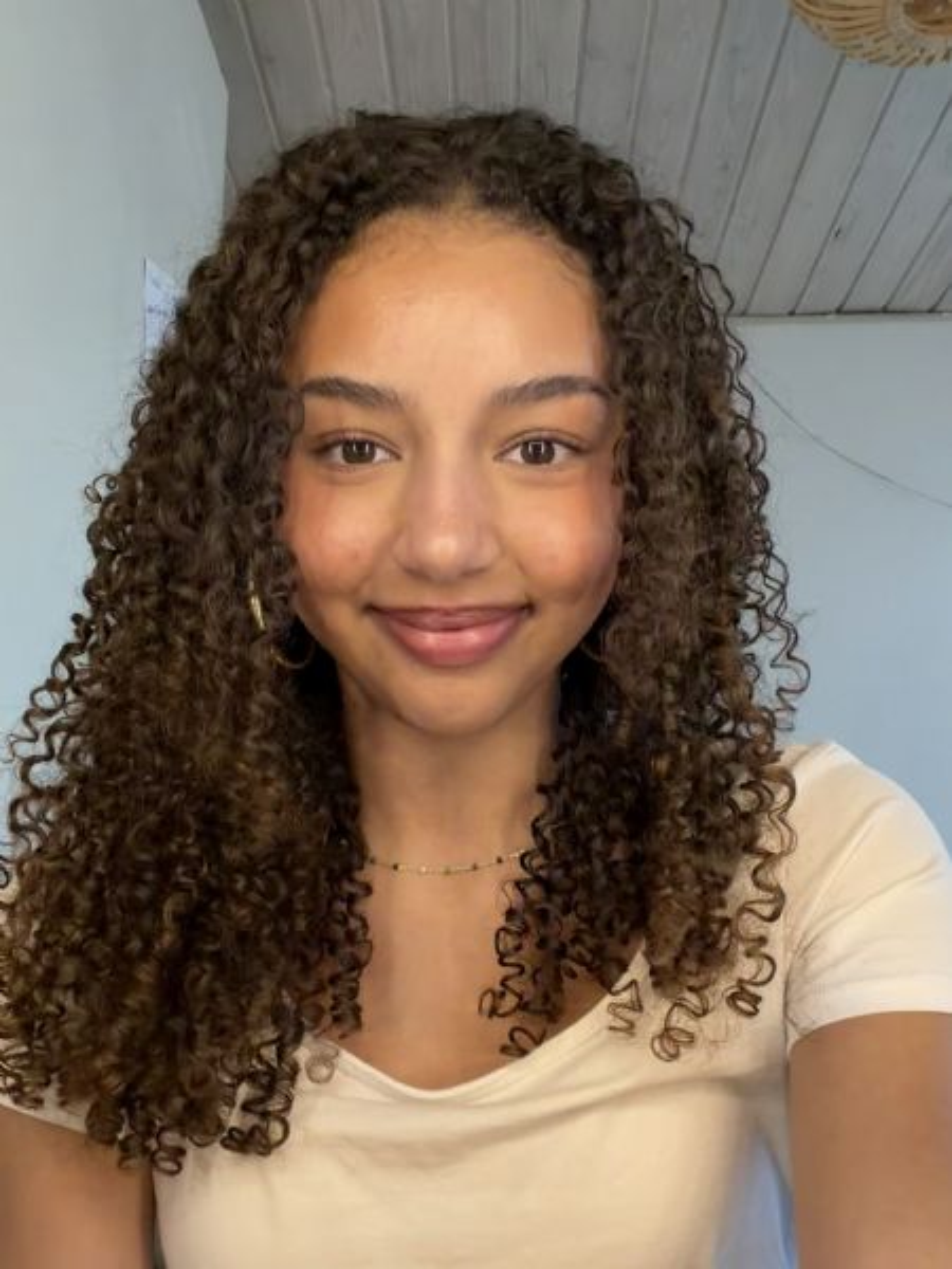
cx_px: 476
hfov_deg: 46.8
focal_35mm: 30
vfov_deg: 60.0
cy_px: 634
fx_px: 1100
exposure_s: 1/57
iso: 320
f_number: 1.9
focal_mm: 2.71
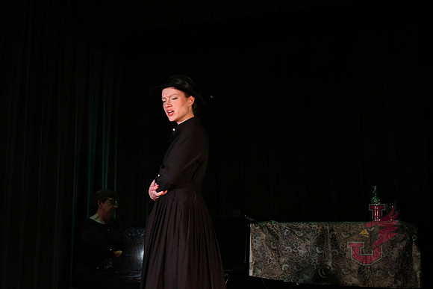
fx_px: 553
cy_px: 144
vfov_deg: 29.3
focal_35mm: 46
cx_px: 216
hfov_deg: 42.7
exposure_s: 1/160
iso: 5000
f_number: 5.6
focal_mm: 31
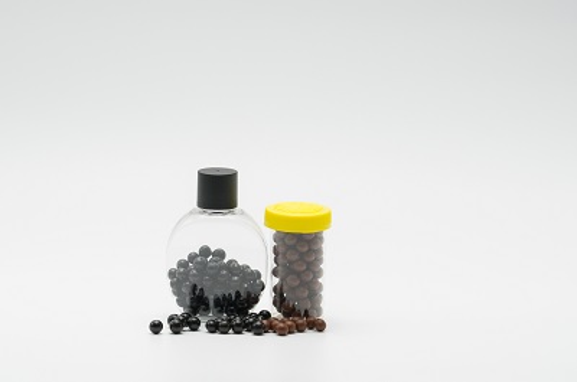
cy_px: 191
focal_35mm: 135
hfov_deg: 15.2
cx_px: 288
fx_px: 2159
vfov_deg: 10.1
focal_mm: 90
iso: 100
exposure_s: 1/30
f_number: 9
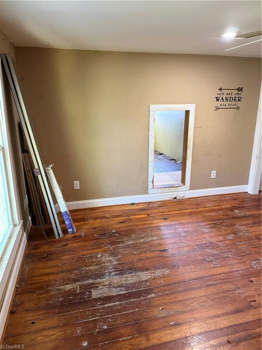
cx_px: 131
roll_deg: -0.5
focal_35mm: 24
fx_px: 242
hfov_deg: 56.8
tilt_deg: -14.9
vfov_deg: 71.6
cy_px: 175
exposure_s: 1/60
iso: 500
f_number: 1.78
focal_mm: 6.76
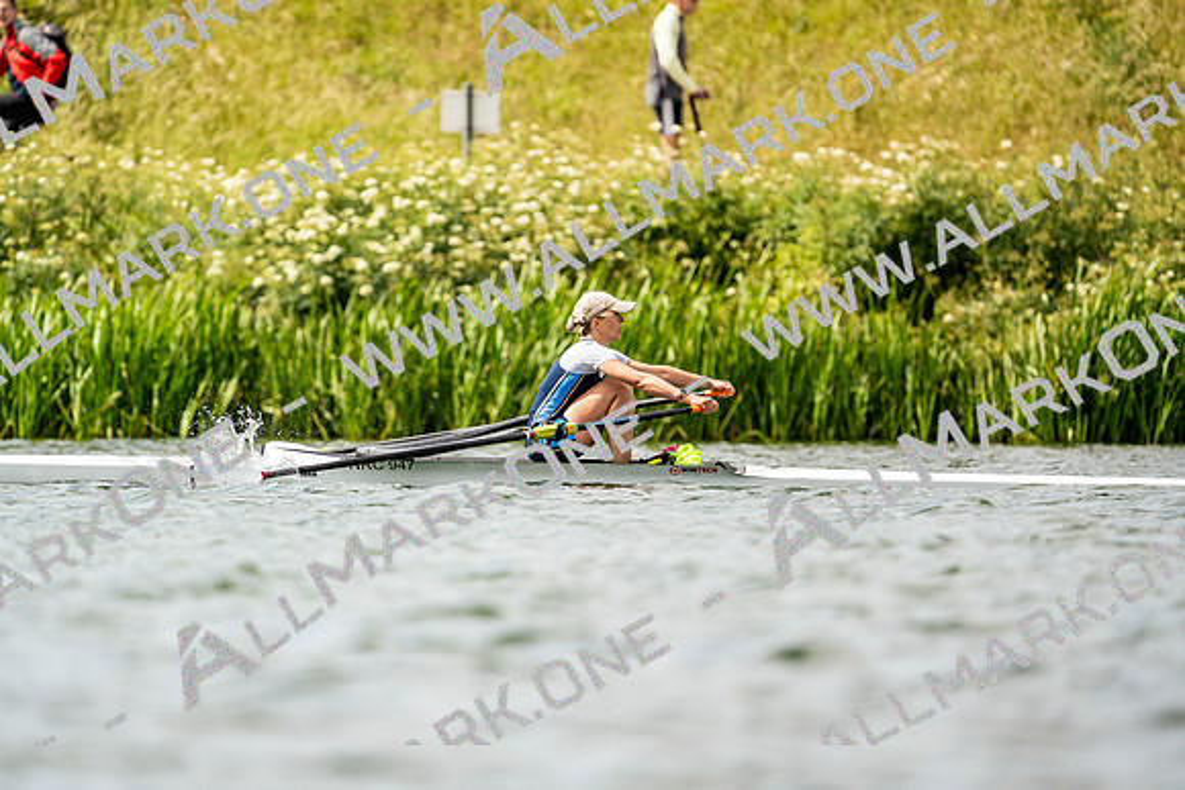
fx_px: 19754
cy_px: 395
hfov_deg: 3.4
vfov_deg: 2.3
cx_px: 592
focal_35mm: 600
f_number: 6.3
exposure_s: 1/2000
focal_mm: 600
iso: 320
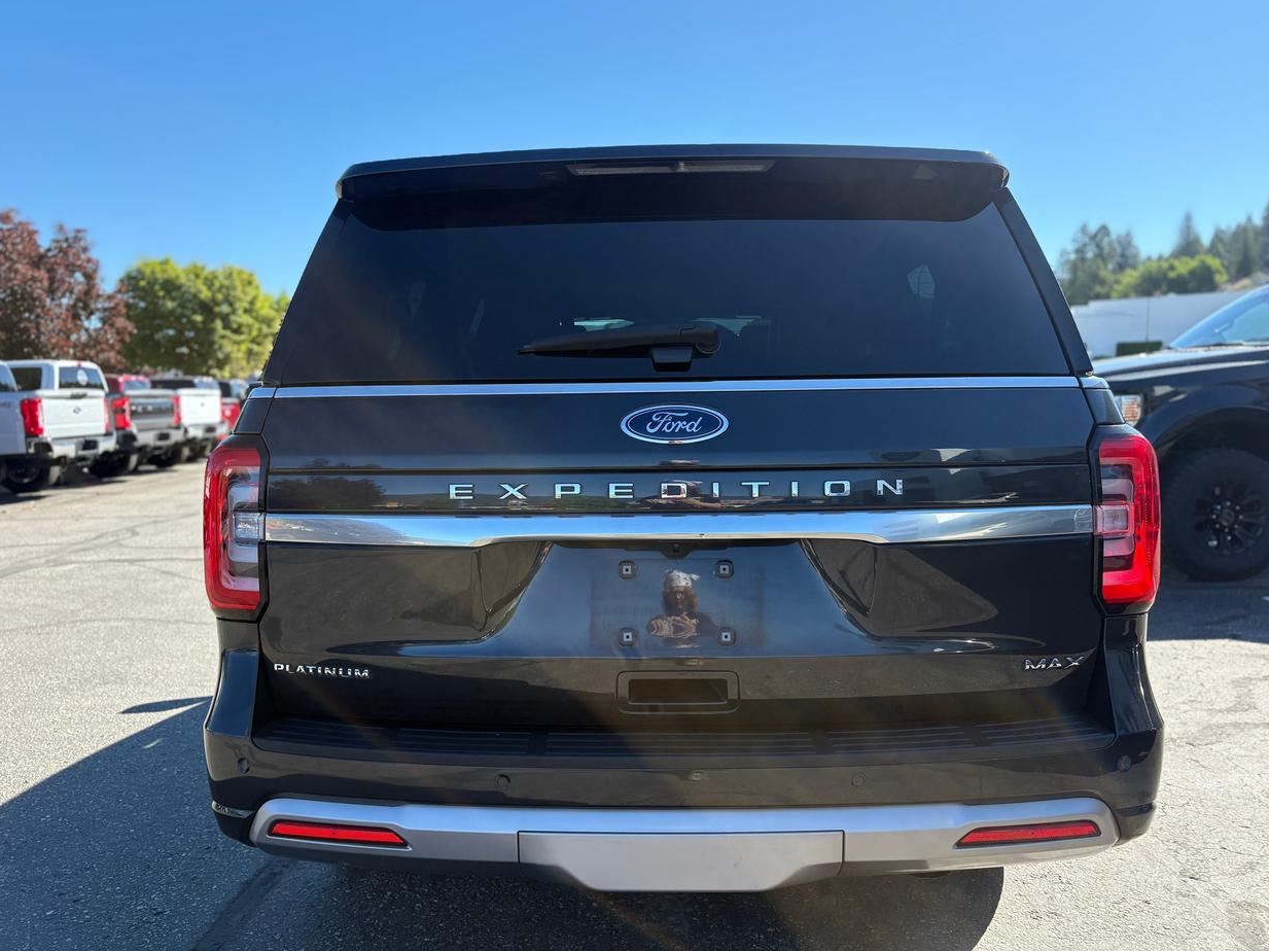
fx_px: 990
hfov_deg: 65.3
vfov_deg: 51.3
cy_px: 465
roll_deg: +0.9
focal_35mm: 27
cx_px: 635
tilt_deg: -2.8
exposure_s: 1/1550
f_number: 1.6
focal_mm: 5.96
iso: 64
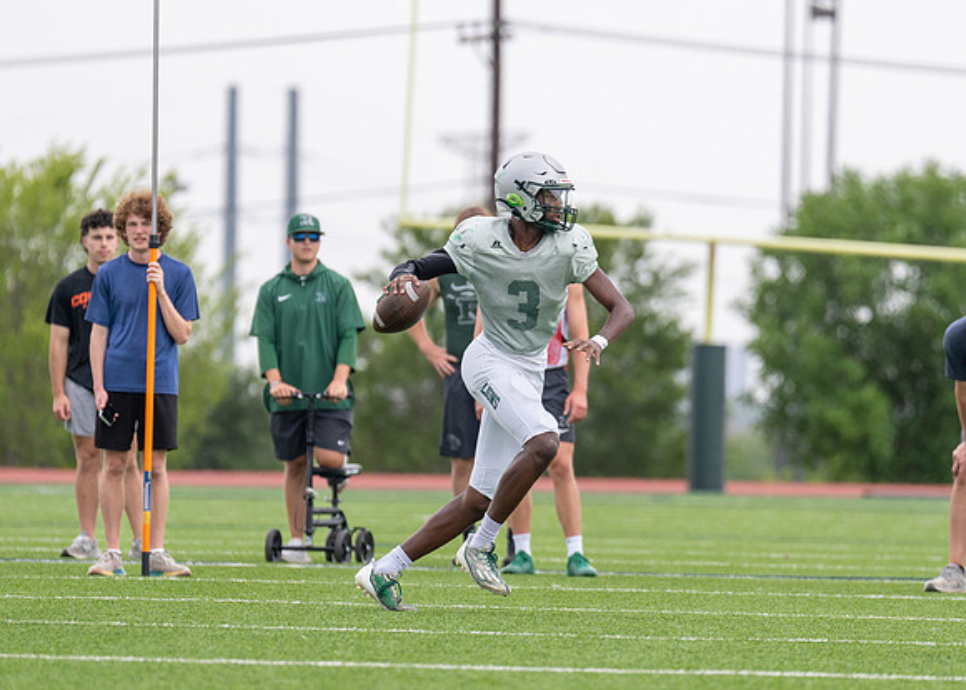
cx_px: 590
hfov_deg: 5.8
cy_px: 389
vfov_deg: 4.1
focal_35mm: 348
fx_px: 9552
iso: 250
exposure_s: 1/2500
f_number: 2.8
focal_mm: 200
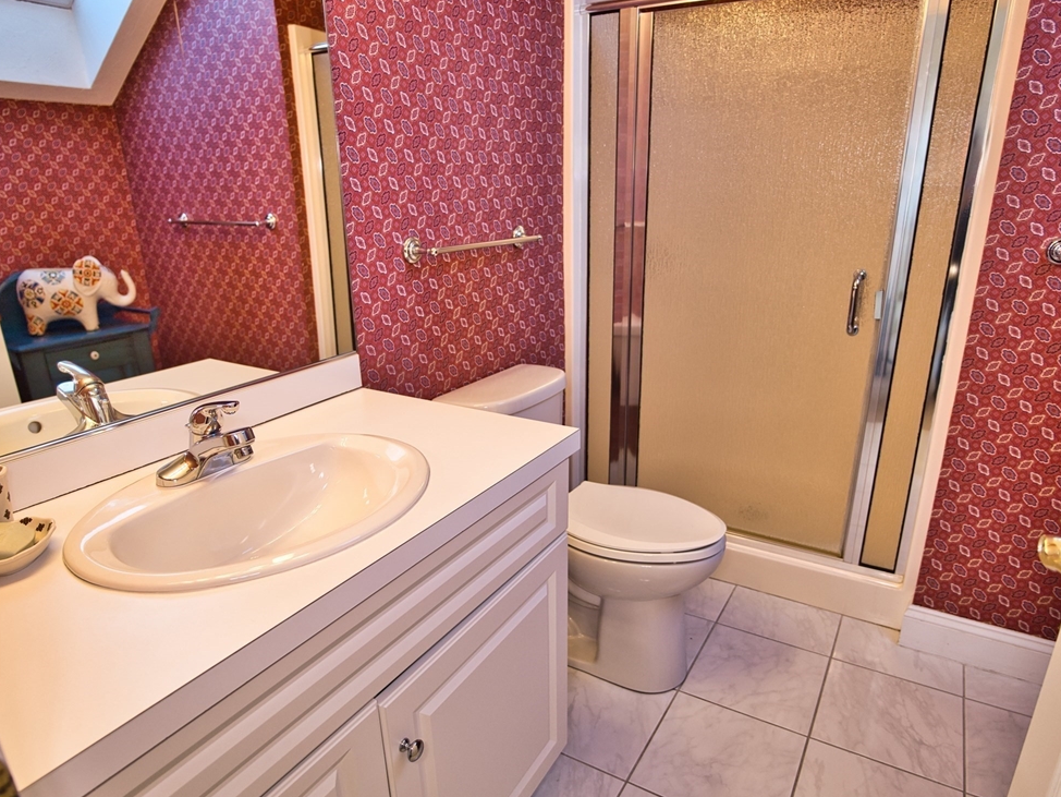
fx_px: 644
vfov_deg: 63.4
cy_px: 415
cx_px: 554
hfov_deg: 78.9
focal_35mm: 21
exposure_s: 1/125
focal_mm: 10
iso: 100
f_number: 1.7
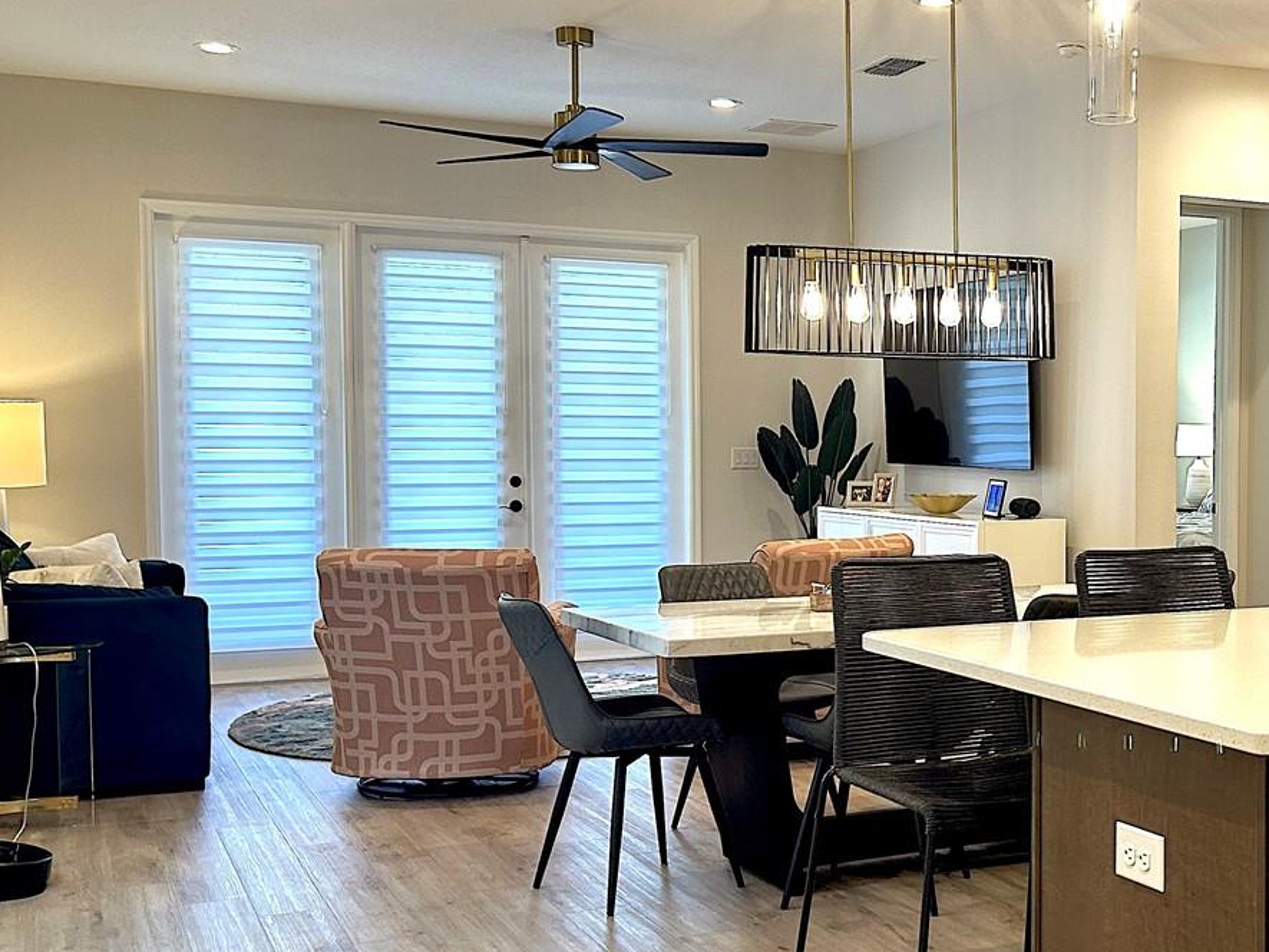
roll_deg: -0.7
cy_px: 522
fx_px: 1723
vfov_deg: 30.9
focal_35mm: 47
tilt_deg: -3.0
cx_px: 1021
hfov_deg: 38.8
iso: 125
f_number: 1.5
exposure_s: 1/120
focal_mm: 5.7
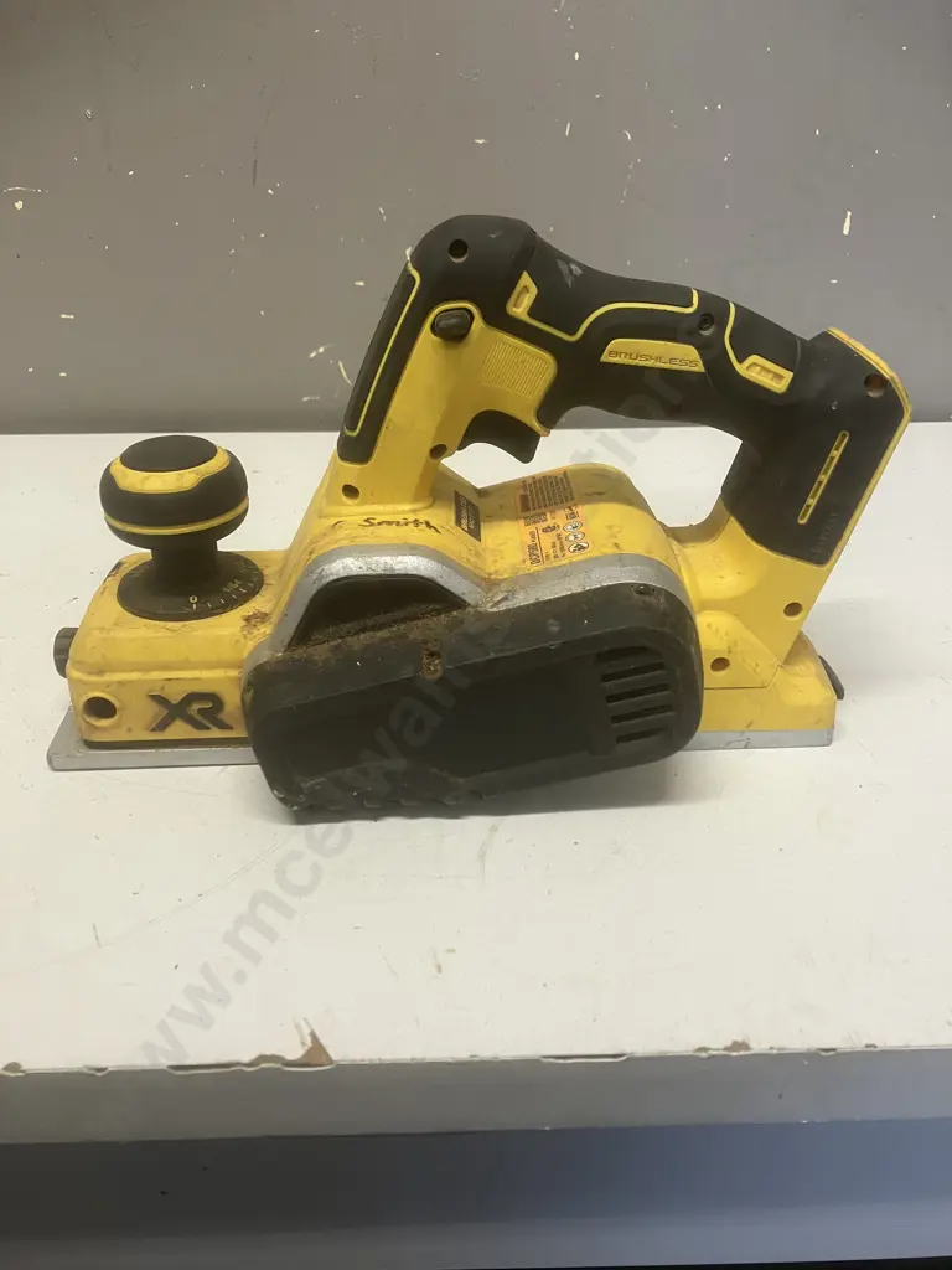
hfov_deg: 49.7
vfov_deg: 63.4
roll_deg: +0.3
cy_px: 635
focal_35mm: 28
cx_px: 476
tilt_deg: -28.4
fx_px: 1027
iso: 64
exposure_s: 1/50
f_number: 1.8
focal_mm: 3.99
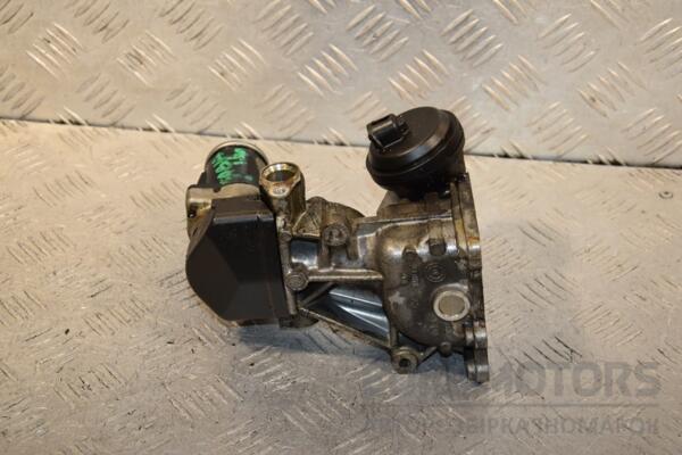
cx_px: 341
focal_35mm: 78
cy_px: 228
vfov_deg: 17.5
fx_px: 1478
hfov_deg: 26.0
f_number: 6.3
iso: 800
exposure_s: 1/200
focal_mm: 52
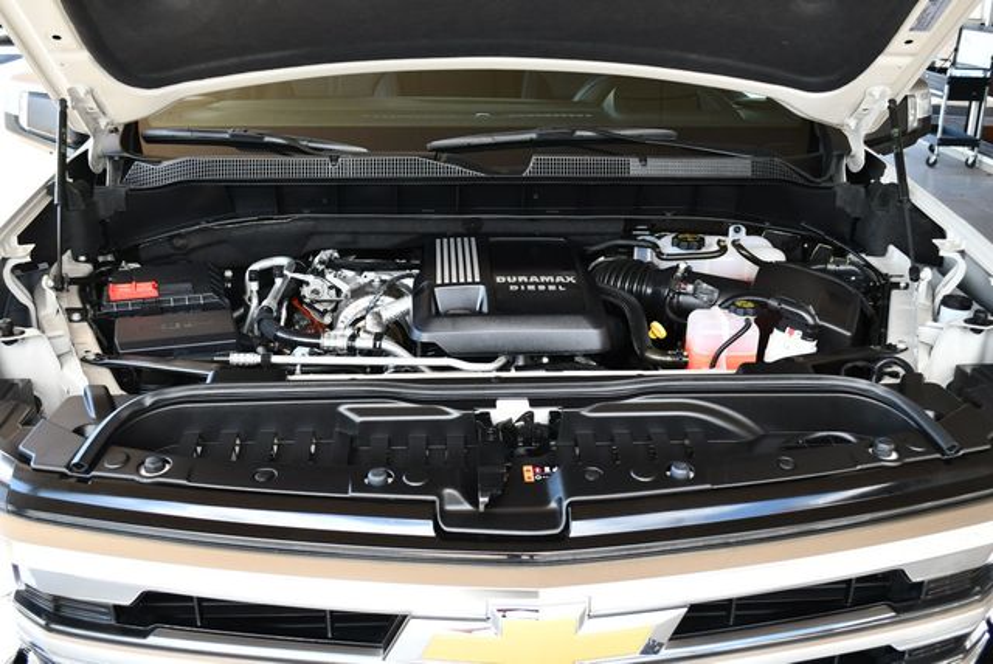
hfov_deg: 53.1
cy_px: 332
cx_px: 496
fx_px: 994
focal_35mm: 36
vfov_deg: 36.9
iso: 400
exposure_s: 1/250
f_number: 3.5
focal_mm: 18
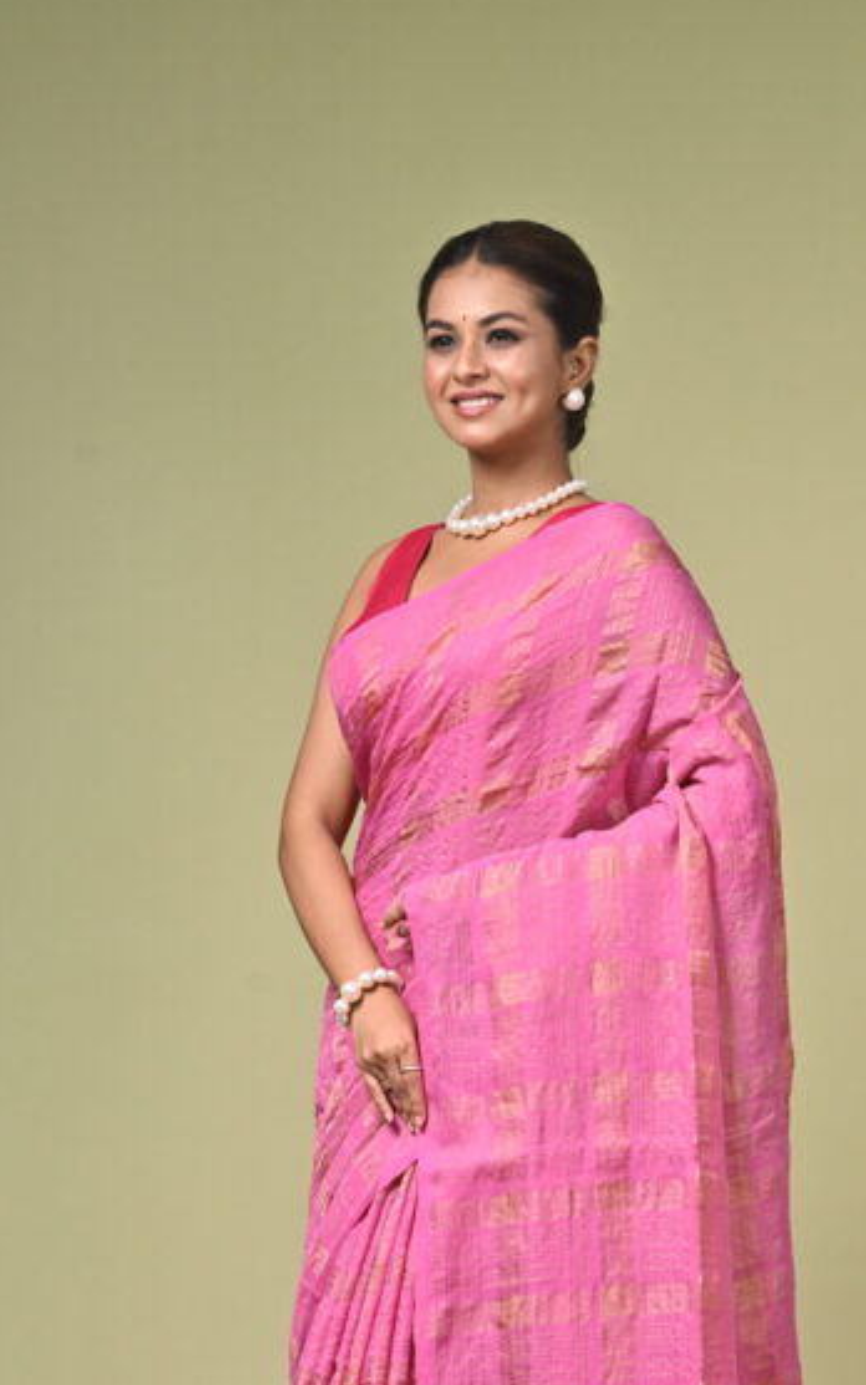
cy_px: 1082
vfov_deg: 14.9
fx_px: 5288
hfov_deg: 9.4
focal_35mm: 140
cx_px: 440
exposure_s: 1/160
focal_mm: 85
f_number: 7.1
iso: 400
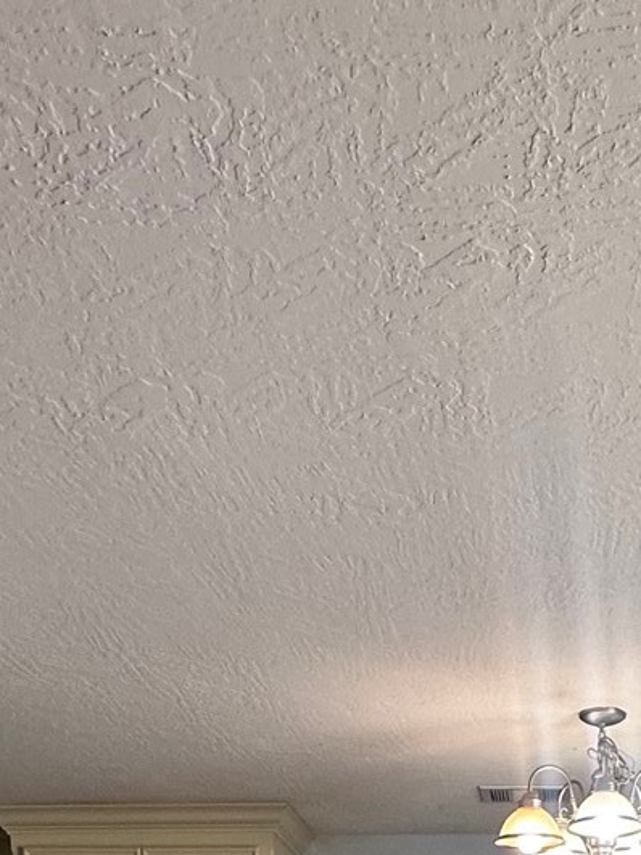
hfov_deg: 26.5
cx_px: 514
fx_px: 1334
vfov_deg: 26.9
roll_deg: +0.8
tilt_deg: -6.4
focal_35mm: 54
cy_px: 1237
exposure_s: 1/120
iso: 160
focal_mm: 2.22
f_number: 2.2
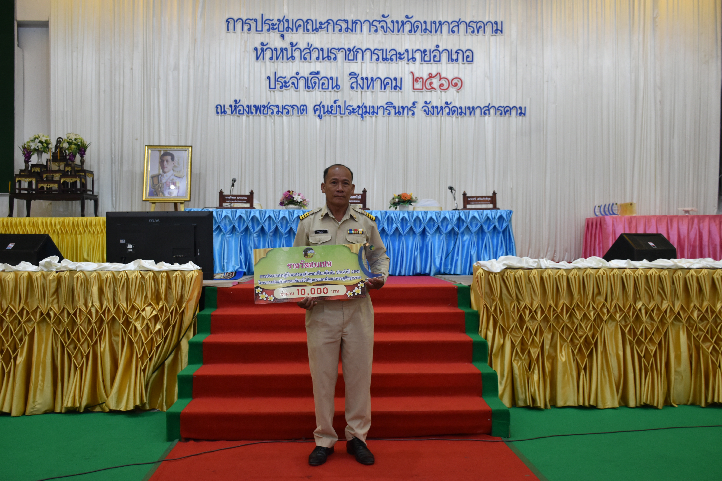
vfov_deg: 40.0
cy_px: 240
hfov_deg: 57.2
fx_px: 662
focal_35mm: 33
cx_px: 361
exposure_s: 1/40
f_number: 3.5
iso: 800
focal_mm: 22
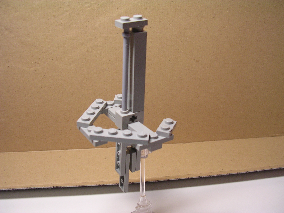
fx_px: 312
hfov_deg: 49.0
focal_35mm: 38
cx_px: 142
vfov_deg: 37.7
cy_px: 106
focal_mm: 5.8
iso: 100
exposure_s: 1/23.9
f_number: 2.8
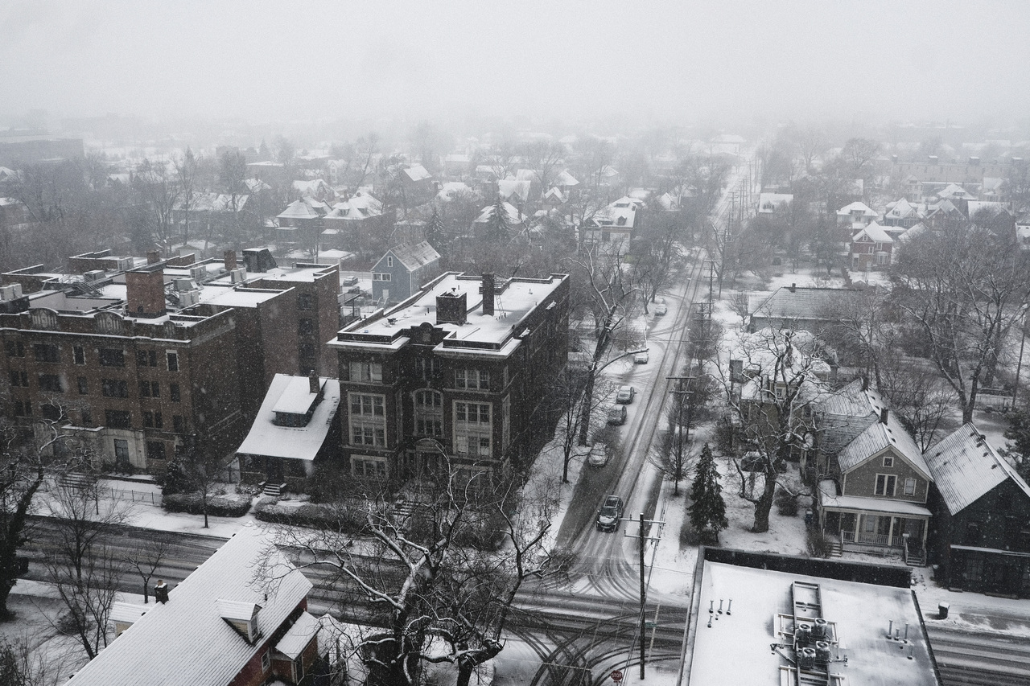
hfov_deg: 54.4
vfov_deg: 37.8
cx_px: 515
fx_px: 1001
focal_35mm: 35
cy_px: 343
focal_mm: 23
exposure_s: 1/250
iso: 250
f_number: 6.4
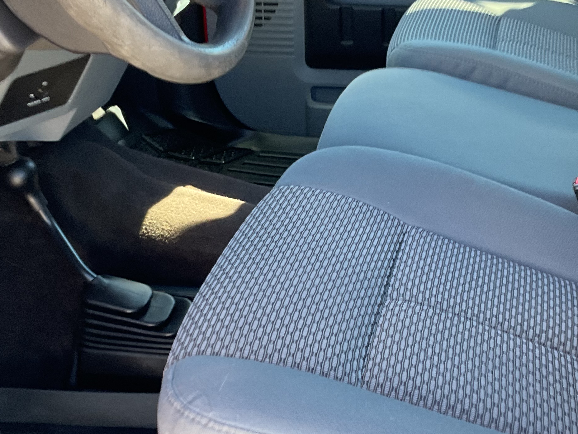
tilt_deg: -27.5
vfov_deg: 23.2
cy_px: 282
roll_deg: -1.4
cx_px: 337
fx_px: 1052
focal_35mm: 63
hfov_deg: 30.7
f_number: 1.8
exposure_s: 1/120
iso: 64
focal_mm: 3
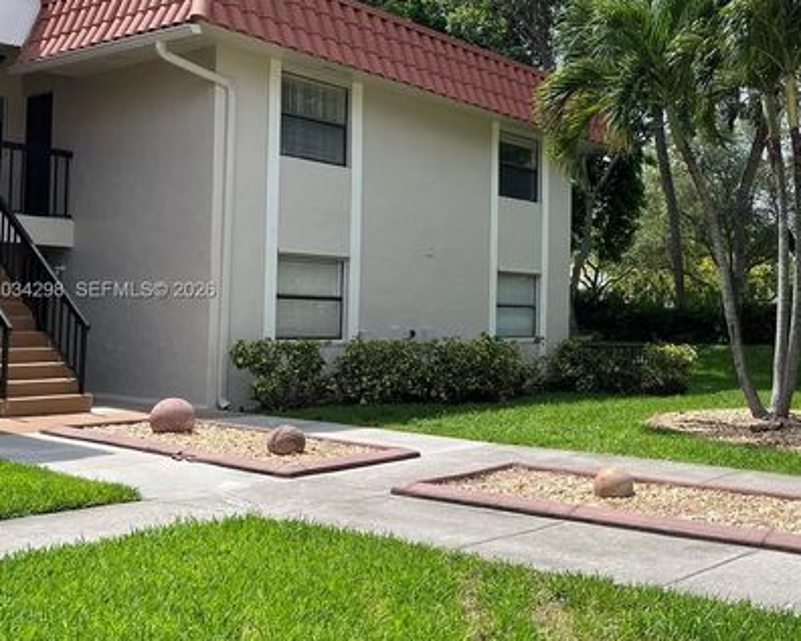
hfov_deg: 43.2
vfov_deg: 36.5
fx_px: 972
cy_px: 291
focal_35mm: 41
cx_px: 611
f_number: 1.5
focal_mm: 5.7
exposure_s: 1/2695
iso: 50
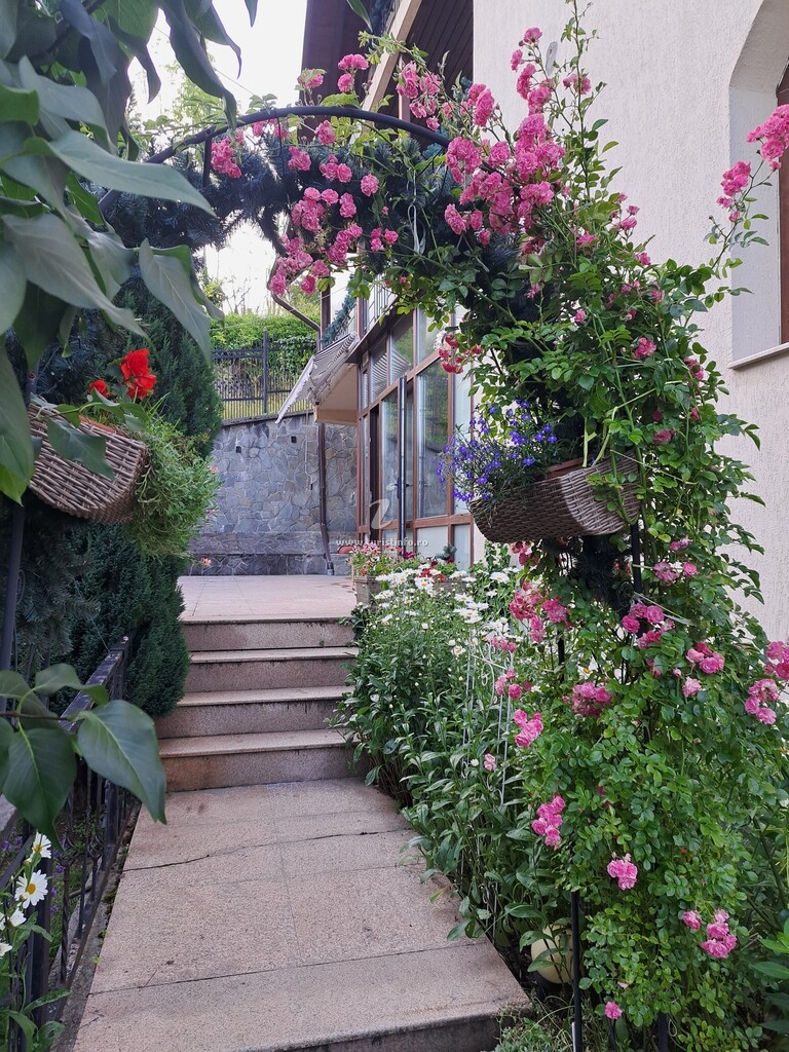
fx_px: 729
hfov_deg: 56.8
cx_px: 394
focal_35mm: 24
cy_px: 526
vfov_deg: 71.6
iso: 50
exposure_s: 1/100
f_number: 1.8
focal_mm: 5.23
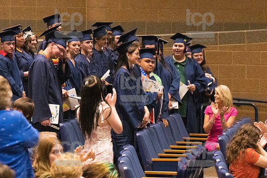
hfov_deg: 10.1
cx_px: 134
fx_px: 1513
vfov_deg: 6.7
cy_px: 89
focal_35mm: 204
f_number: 4.5
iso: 8000
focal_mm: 135
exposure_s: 1/250
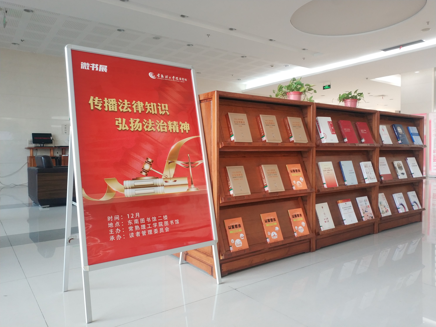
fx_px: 403
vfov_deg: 44.2
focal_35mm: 32
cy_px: 164
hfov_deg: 56.8
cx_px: 218
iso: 181
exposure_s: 1/24
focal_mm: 4.5
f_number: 2
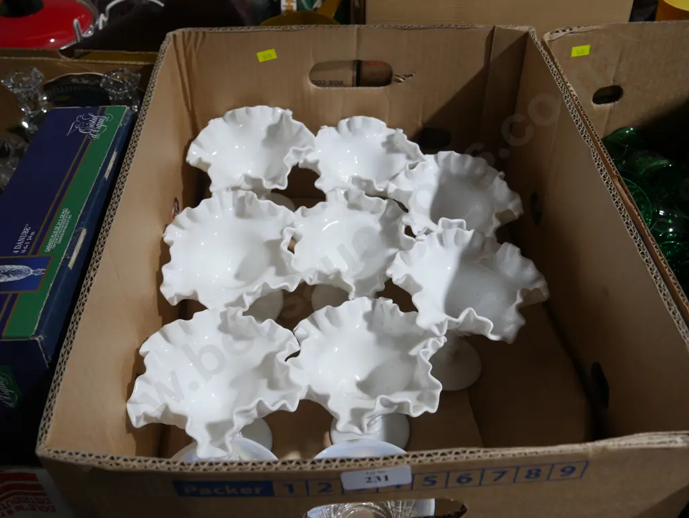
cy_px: 259
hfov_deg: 53.9
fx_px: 677
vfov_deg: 41.8
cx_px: 344
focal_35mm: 34
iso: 250
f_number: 4
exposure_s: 1/60
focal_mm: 17
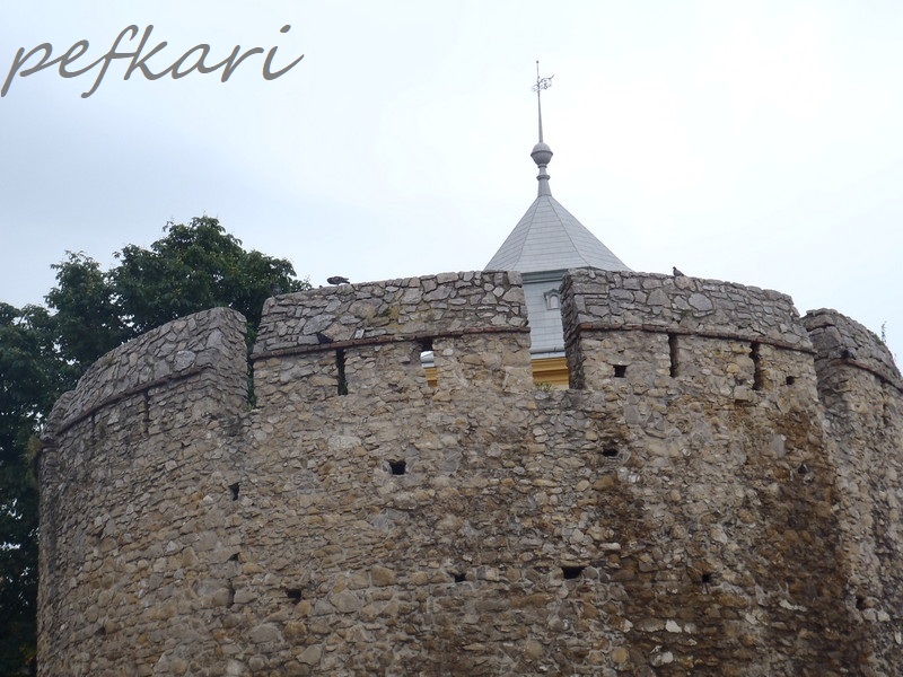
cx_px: 452
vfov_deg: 18.0
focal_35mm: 82
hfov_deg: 23.8
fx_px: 2139
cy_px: 338
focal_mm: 14.67
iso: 80
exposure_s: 1/200
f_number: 5.6
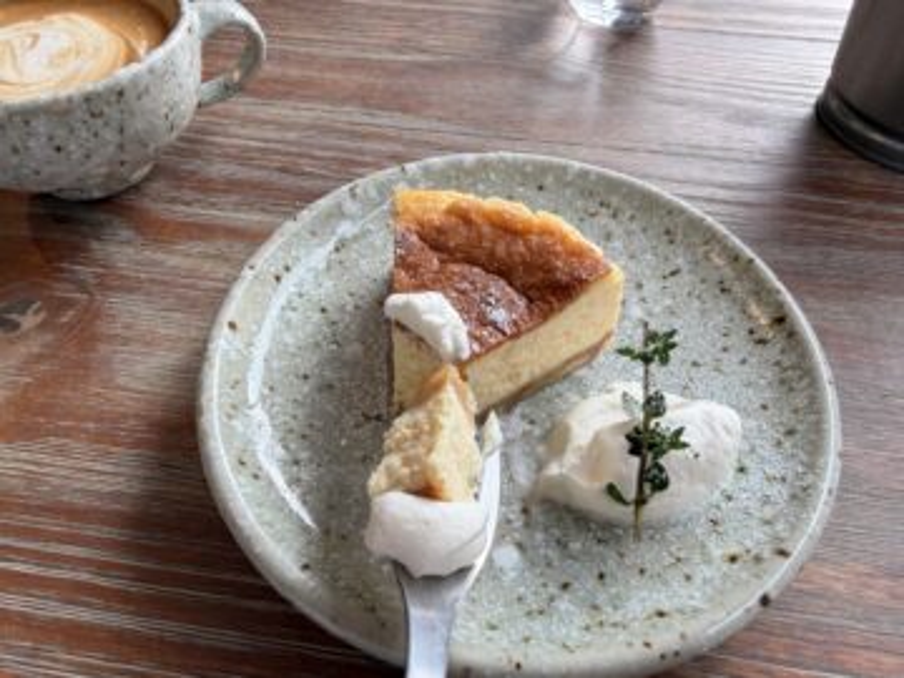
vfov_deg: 56.8
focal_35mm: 24
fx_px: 627
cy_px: 339
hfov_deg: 71.6
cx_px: 452
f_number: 2.2
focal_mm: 2.22
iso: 50
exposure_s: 1/121
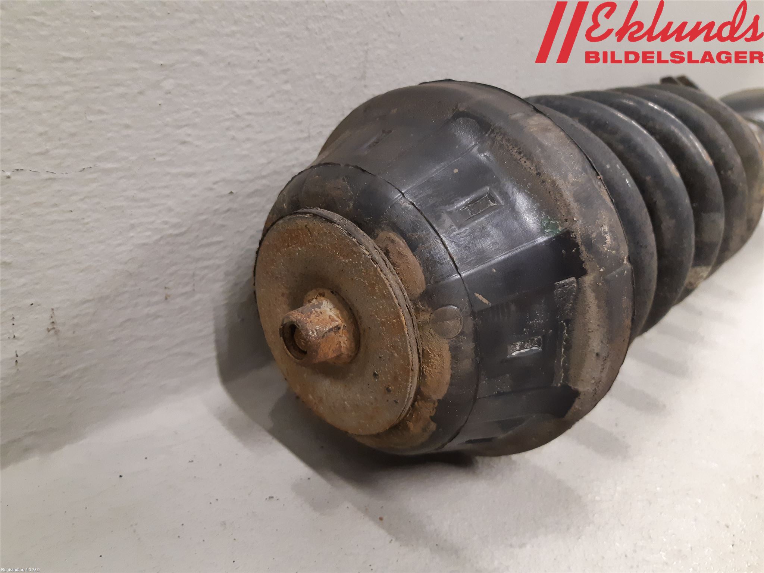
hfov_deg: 67.3
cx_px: 382
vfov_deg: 53.1
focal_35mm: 26
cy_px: 286
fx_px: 574
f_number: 1.7
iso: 320
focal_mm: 3.93
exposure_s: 1/50
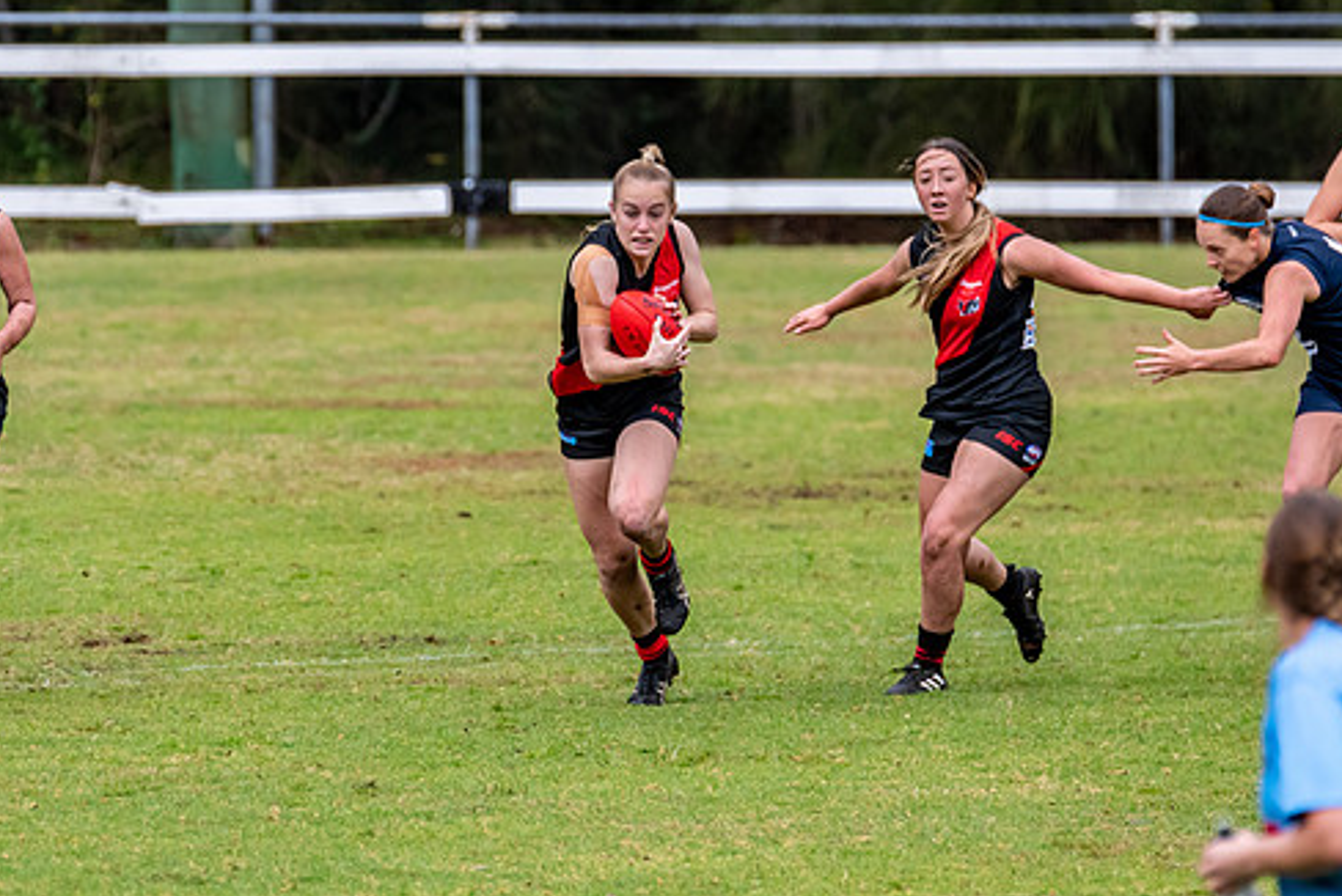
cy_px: 423
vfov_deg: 1.5
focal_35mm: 921
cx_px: 591
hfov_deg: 2.2
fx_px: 34352
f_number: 7.1
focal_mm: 500
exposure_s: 1/1600
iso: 1250
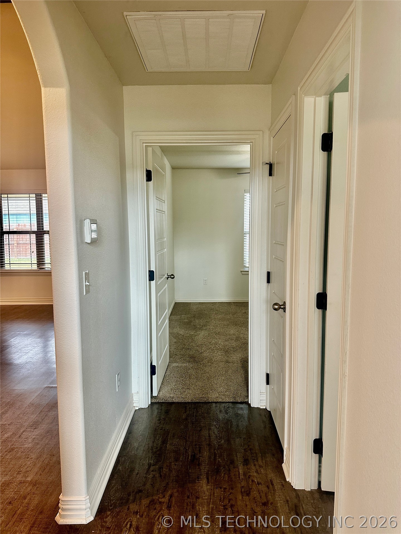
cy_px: 267
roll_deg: +0.3
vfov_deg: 71.6
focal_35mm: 24
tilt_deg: -5.3
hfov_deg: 56.8
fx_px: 371
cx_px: 200
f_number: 1.78
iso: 200
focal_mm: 6.86
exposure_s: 1/120
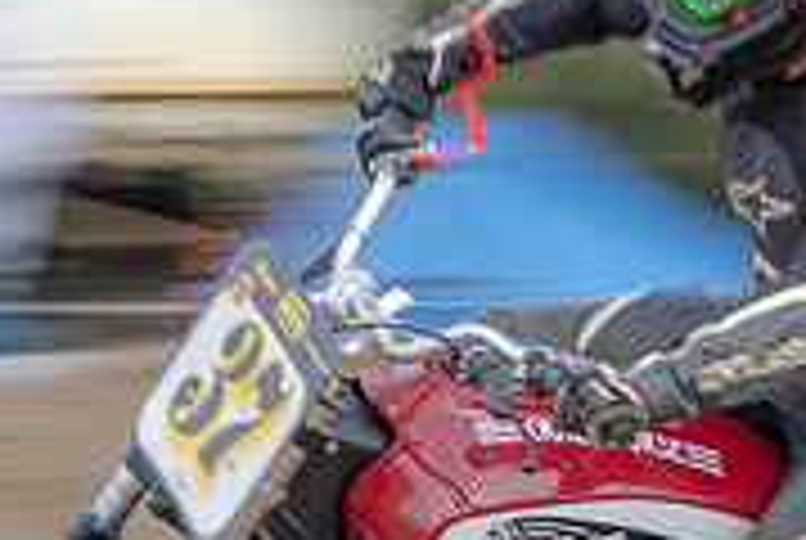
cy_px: 517
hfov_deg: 3.4
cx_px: 500
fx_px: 13747
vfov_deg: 2.3
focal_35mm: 613
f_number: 8
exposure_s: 1/100
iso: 100
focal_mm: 116
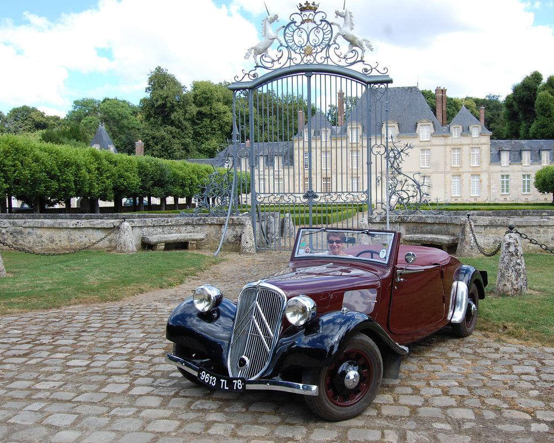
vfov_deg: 43.4
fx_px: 557
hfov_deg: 52.7
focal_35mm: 34
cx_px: 312
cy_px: 221
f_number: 8
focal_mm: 20
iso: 200
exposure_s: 1/200
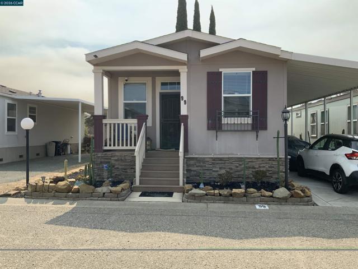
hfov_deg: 61.7
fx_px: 300
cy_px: 134
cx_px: 179
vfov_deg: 48.2
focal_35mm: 29
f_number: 1.8
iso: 20
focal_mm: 3
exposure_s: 1/2058
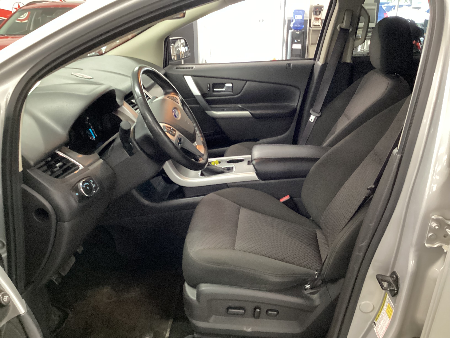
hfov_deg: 58.4
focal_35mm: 31
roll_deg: -0.1
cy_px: 169
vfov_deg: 45.4
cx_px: 225
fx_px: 403
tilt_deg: -23.6
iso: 500
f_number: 2.4
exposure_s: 1/25
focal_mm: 3.3
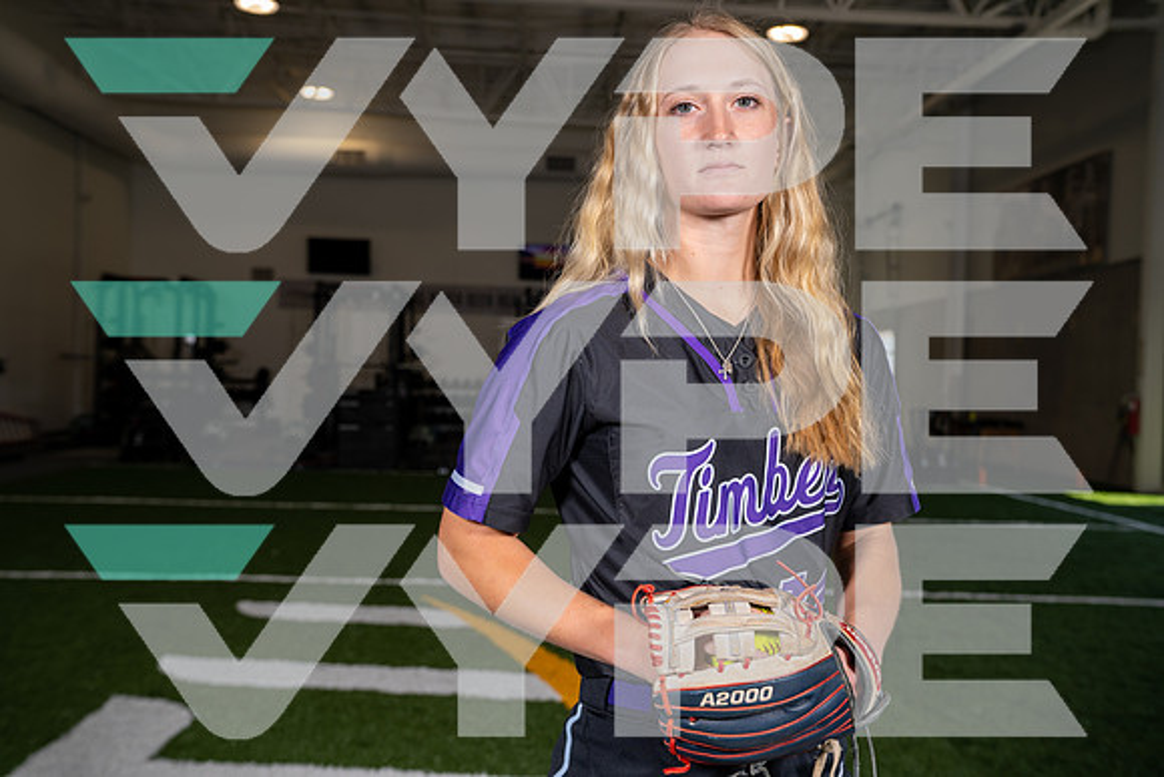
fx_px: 1391
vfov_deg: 31.2
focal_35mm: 43
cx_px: 582
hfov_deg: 45.4
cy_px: 388
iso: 200
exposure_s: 1/200
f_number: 5.6
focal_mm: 43
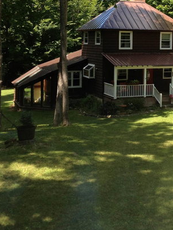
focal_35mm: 59
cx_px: 124
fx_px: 393
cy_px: 53
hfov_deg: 24.6
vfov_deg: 32.0
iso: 50
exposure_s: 1/375
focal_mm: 4.28
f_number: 2.4
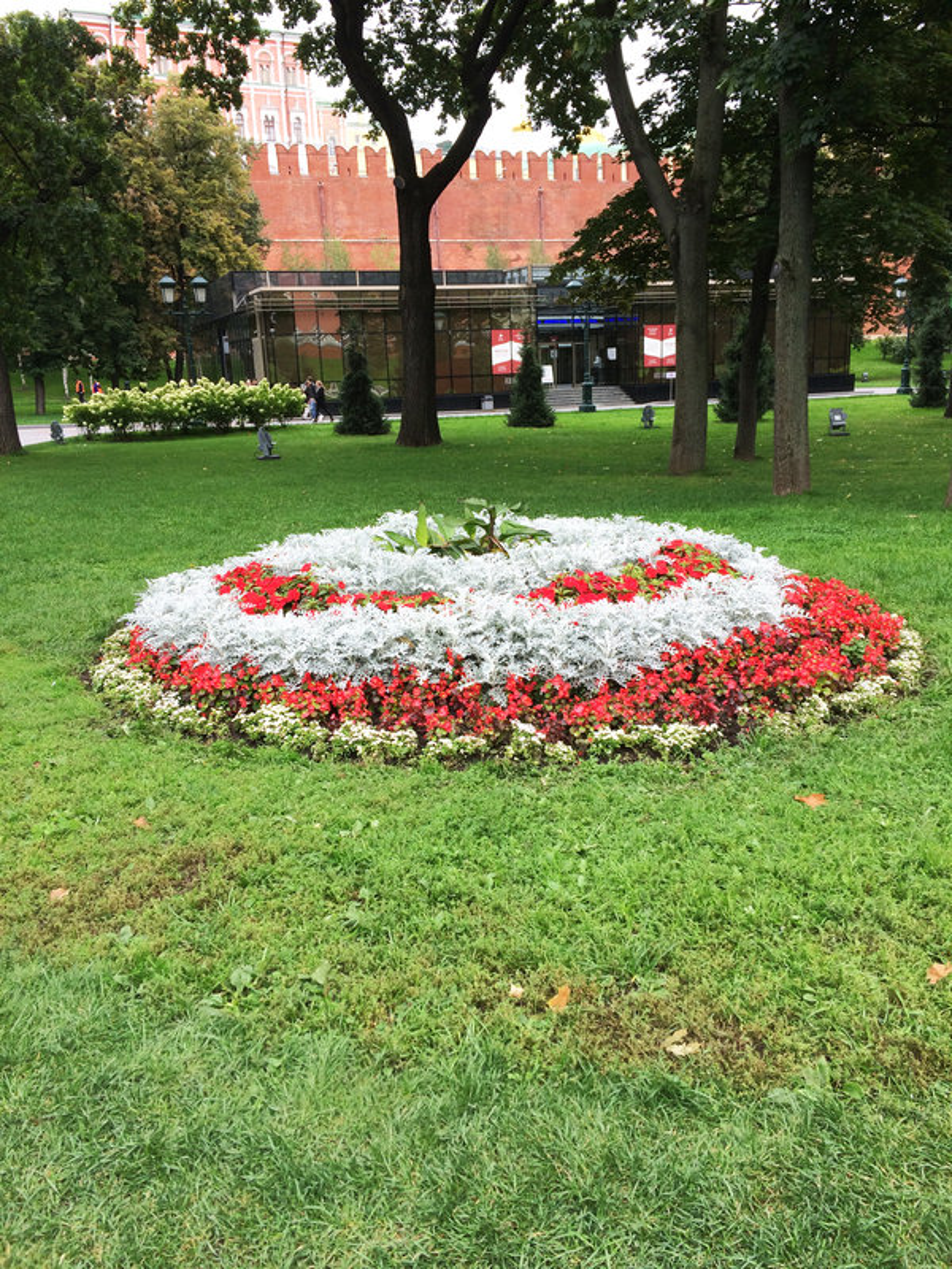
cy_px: 634
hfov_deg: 48.2
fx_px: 1063
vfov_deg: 61.7
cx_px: 476
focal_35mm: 29
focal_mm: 4.15
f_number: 2.2
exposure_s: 1/205
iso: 32
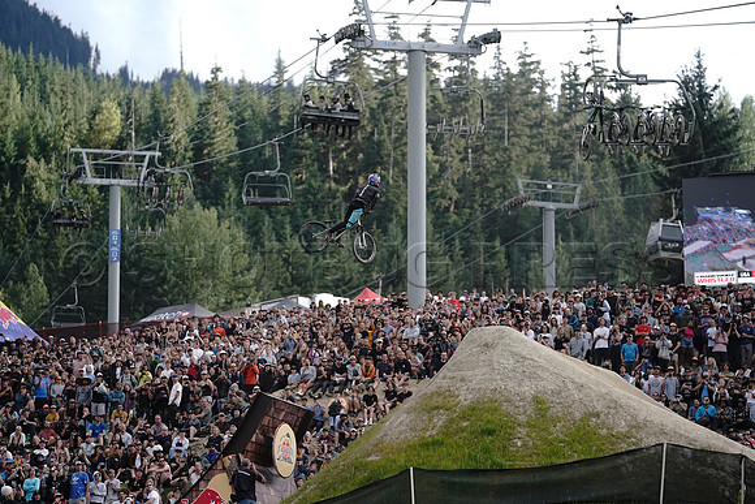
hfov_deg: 12.7
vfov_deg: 8.5
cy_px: 252
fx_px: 3398
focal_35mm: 162
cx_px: 378
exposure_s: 1/1000
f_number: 2.8
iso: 250
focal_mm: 162
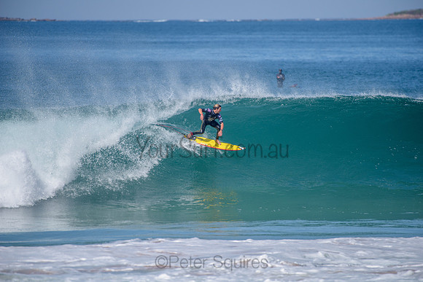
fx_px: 5876
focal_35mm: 500
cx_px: 212
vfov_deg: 2.8
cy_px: 141
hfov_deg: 4.1
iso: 160
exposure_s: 1/2000
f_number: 5.6
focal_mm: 500
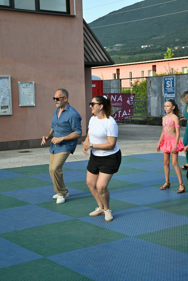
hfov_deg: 19.5
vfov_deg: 28.8
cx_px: 94
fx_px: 548
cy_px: 140
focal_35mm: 70
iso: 200
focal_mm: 70
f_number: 8
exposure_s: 1/125
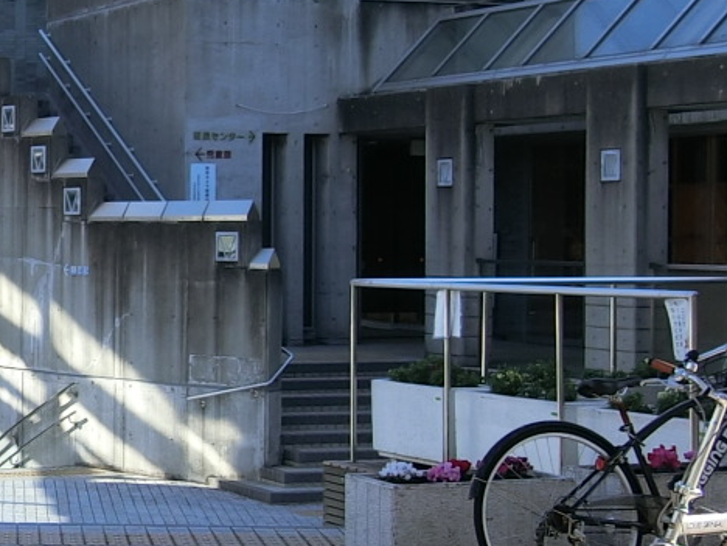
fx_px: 2205
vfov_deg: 14.1
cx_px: -148
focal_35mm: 105
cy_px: 254
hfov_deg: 17.8
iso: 80
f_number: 3
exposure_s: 1/400
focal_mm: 5.13
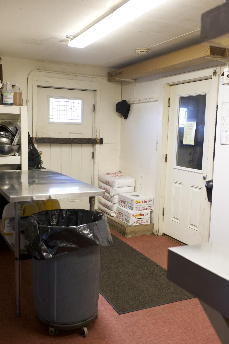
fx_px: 344
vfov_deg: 53.1
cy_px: 172
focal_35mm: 36
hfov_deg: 36.9
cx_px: 114
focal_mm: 35
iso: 4000
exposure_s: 1/400
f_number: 3.5
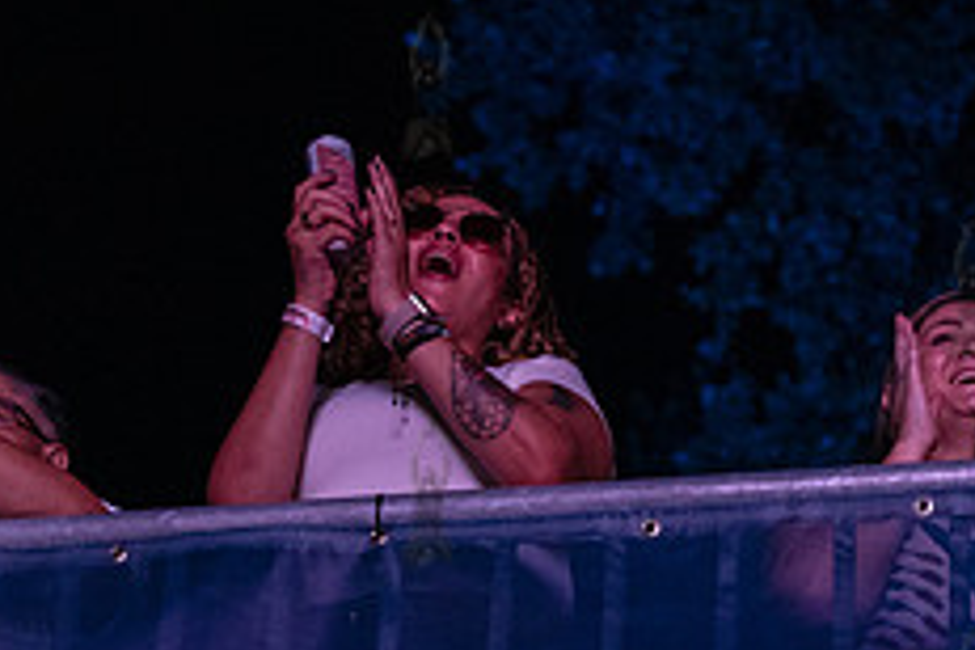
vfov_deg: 7.8
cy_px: 492
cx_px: 426
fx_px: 4766
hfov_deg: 11.7
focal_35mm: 176
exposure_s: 1/160
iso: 5000
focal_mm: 70
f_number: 4
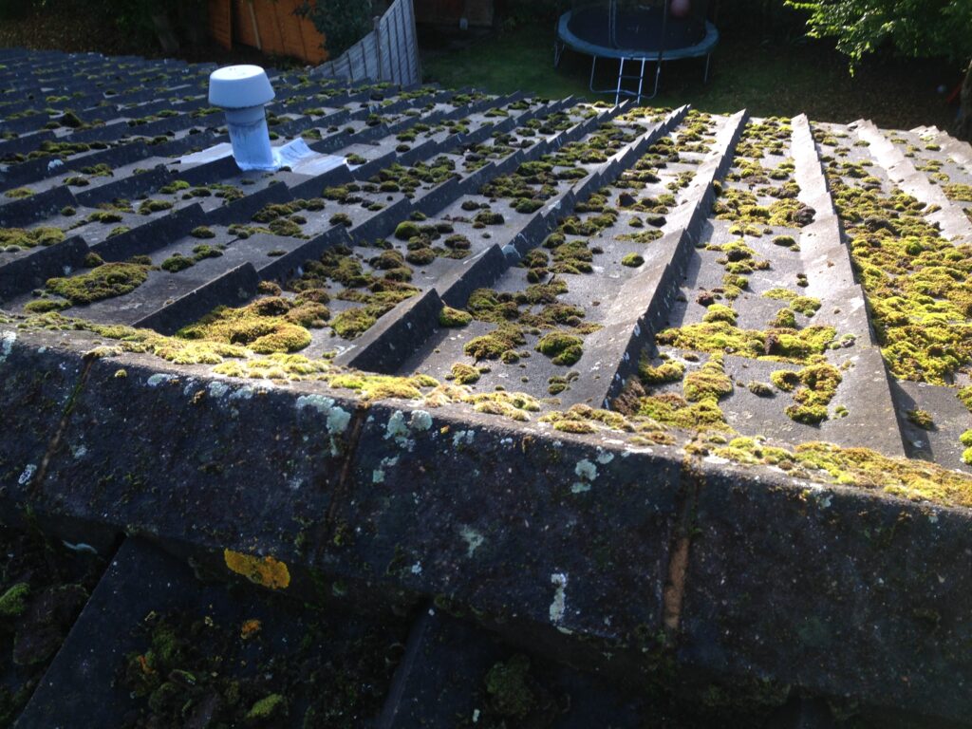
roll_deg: +2.0
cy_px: 364
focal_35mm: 33
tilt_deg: -38.7
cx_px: 486
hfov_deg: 55.4
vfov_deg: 42.9
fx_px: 927
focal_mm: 4.12
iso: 50
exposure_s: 1/233
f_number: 2.4
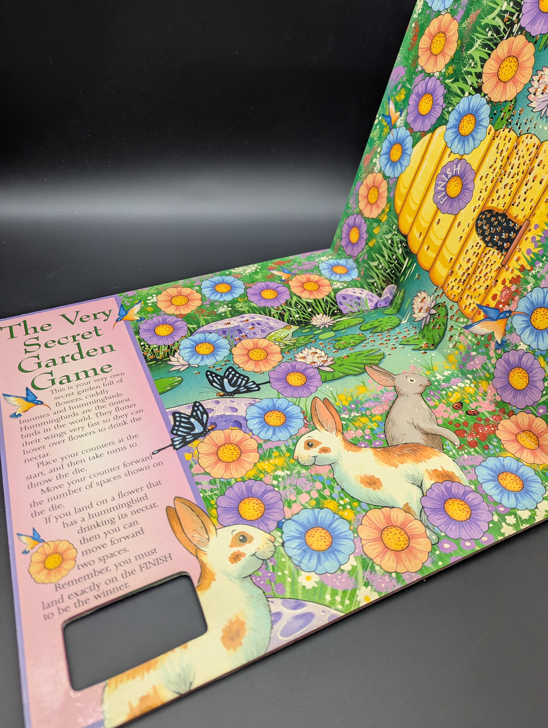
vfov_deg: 71.5
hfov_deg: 56.9
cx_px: 274
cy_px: 364
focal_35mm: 24
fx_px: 505
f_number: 1.85
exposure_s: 1/97.7
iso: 52
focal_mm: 6.81
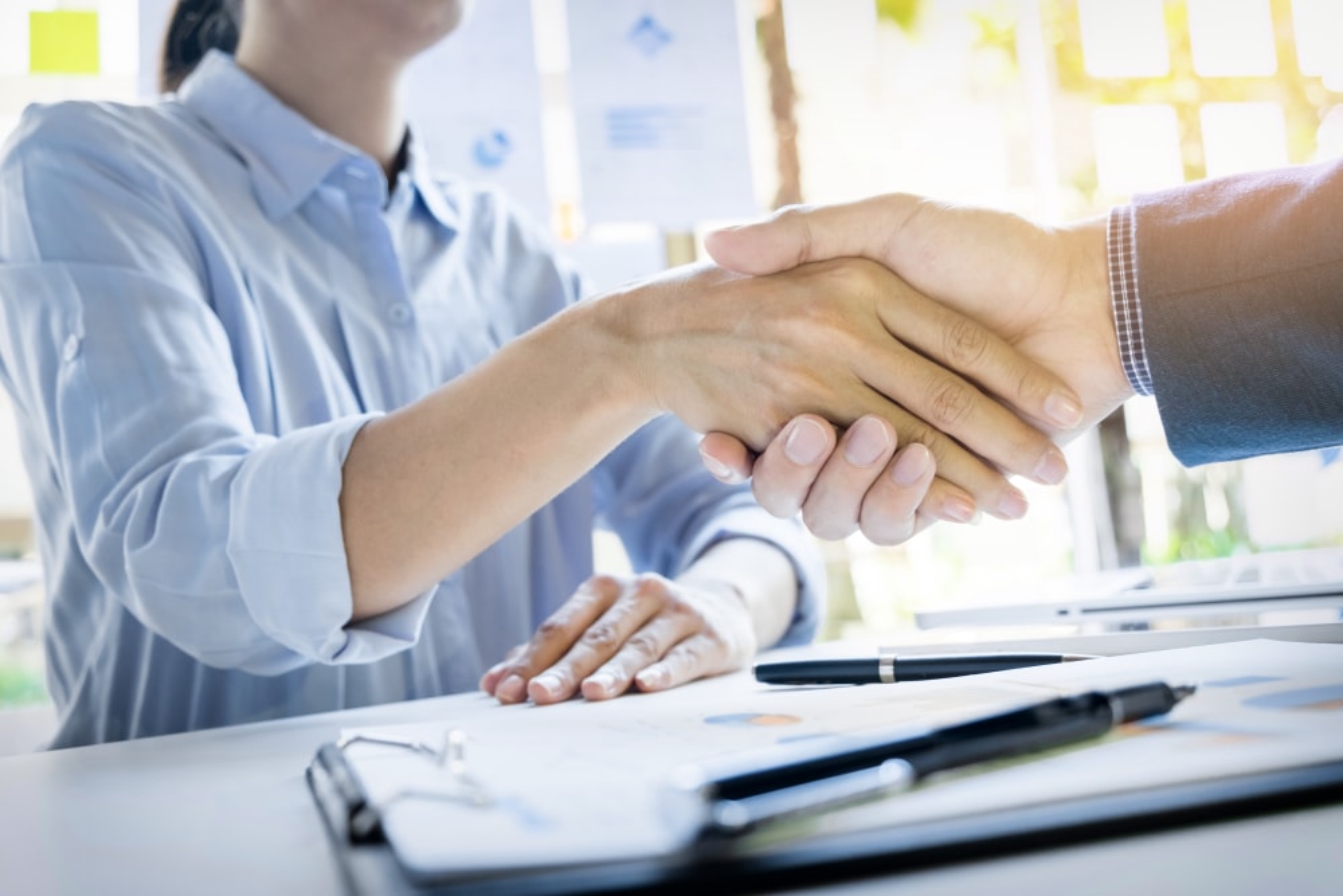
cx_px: 672
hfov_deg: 50.7
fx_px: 1418
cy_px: 448
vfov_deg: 35.1
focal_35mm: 38
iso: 640
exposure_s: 1/60
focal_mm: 25.4
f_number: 3.6
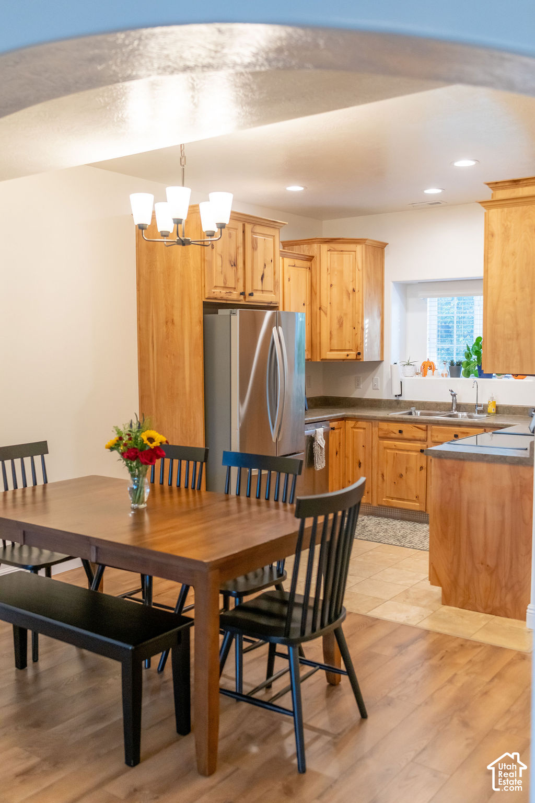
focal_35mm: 35
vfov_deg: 54.4
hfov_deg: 37.9
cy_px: 402
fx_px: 780
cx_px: 268
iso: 800
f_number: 3.2
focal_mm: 35
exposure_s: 1/250
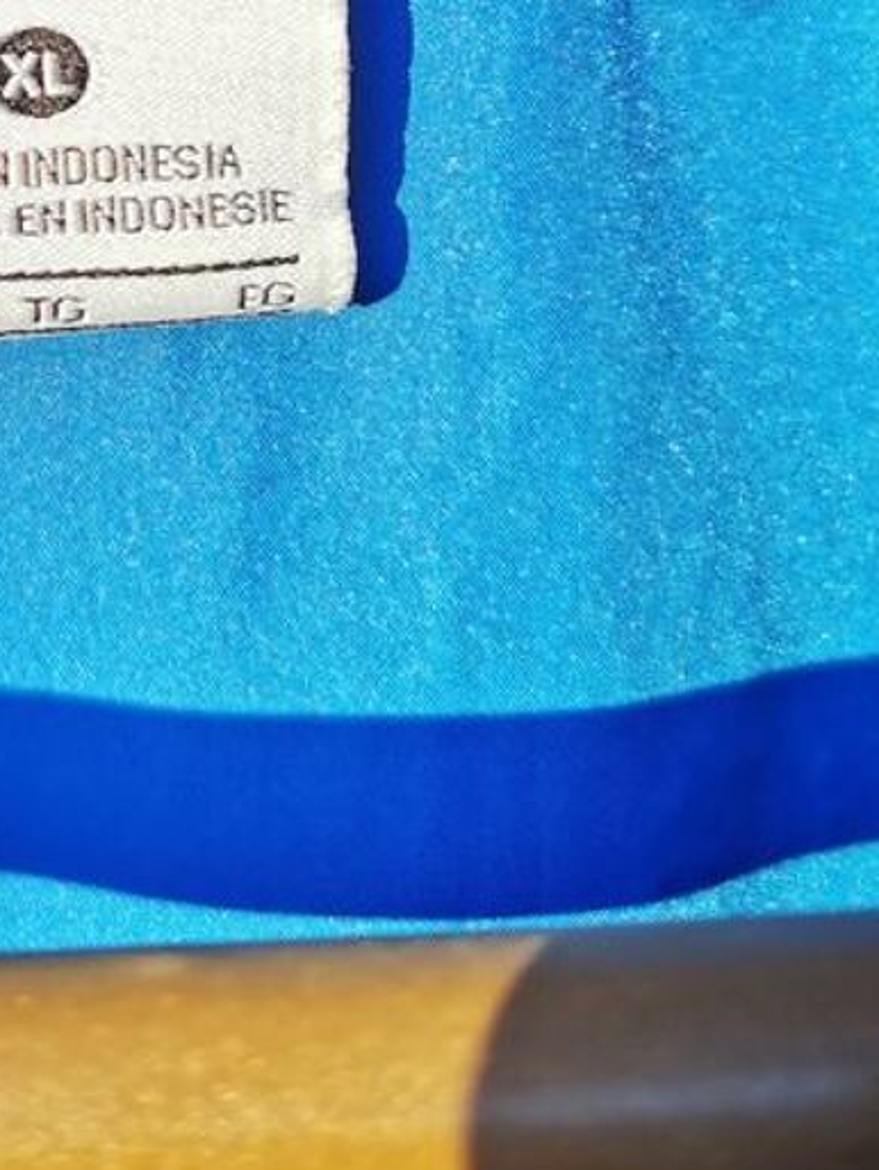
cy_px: 60
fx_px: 2368
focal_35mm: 70
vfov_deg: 26.6
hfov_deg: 20.2
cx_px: -41
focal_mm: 5.56
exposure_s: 1/206
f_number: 1.6
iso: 50
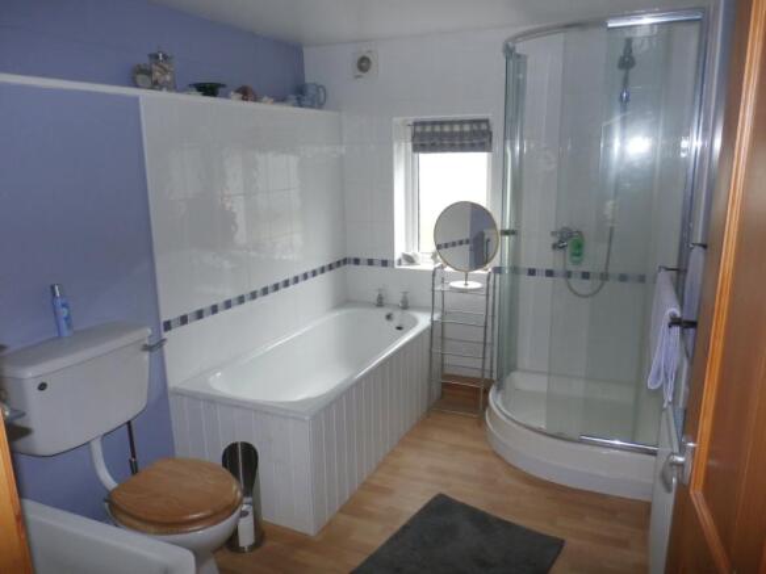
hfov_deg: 69.4
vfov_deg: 54.9
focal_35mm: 25
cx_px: 383
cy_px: 287
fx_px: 553
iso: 200
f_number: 3
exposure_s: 1/30
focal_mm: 4.5
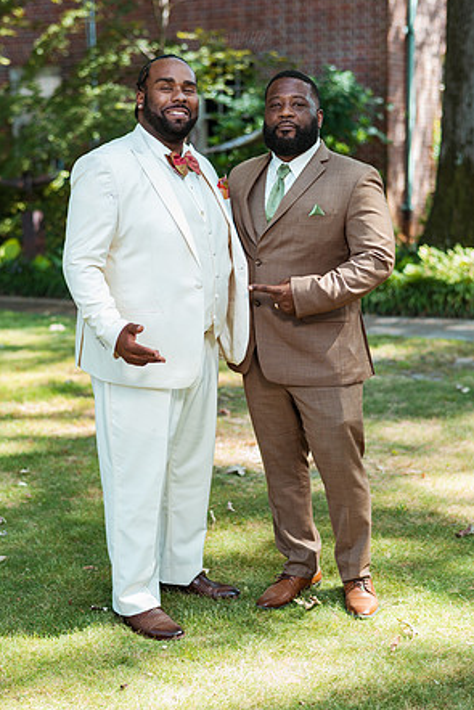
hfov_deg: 23.0
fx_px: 1164
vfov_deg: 33.9
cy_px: 352
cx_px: 238
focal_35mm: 59
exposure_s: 1/200
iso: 50
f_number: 2.8
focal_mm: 58
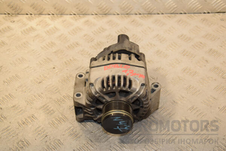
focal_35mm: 57
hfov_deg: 35.1
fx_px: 358
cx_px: 113
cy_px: 76
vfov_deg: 23.8
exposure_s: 1/200
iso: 800
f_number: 6.3
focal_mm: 38
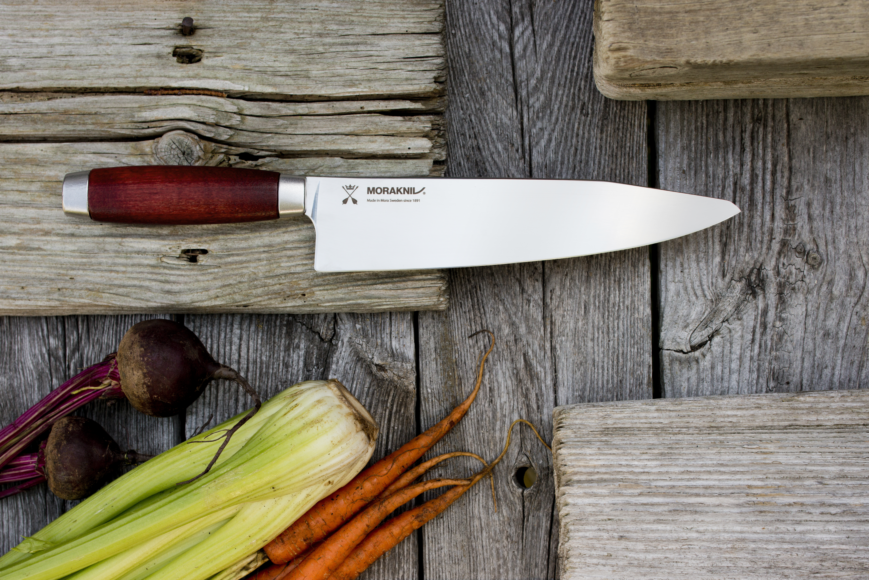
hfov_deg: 43.6
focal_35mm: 45
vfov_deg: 29.9
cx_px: 434
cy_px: 290
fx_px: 1087
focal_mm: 45
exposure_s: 1/200
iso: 200
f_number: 10
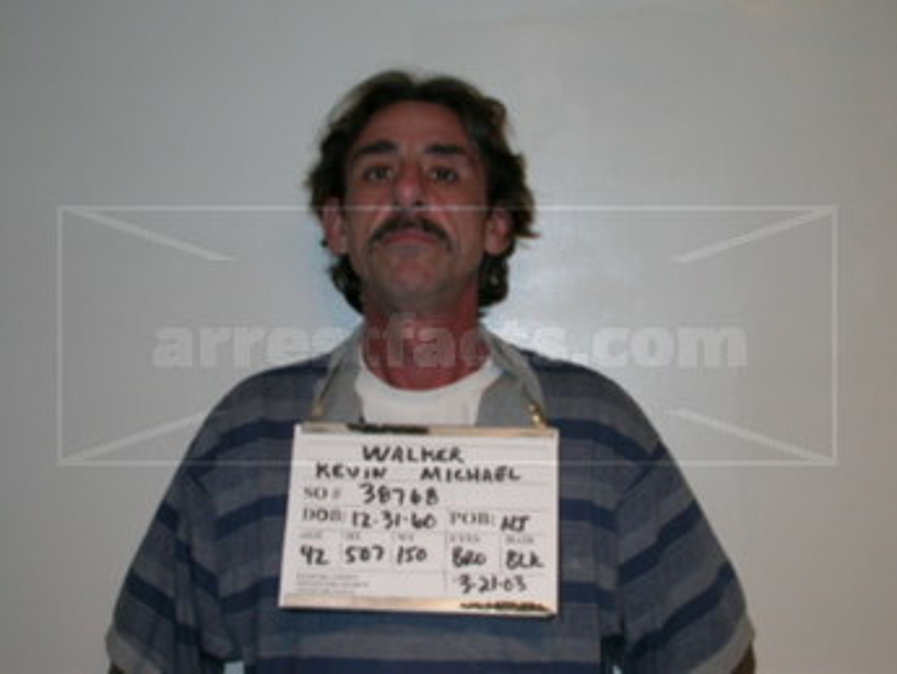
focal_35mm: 55
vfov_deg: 26.6
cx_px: 448
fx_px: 1426
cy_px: 337
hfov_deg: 34.9
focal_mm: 11.5
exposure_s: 1/60.3
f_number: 3
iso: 100
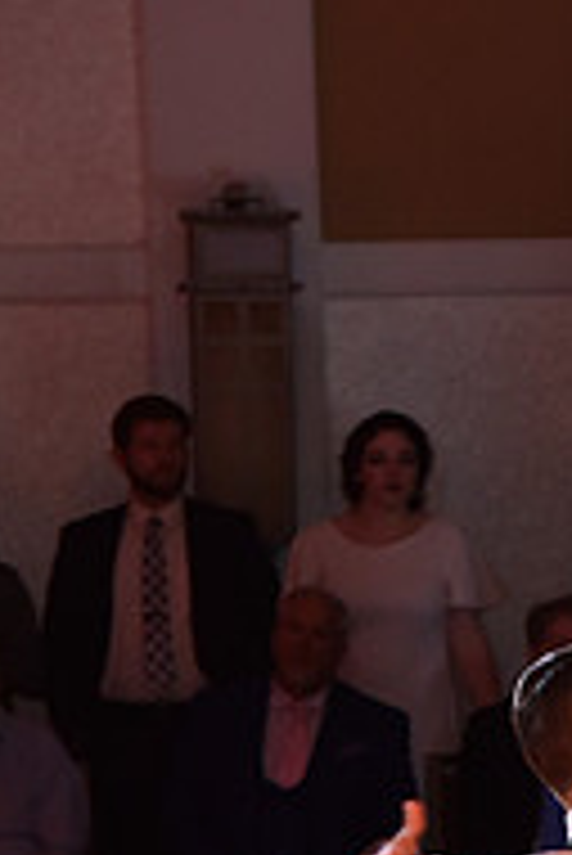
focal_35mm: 341
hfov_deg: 4.0
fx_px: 8112
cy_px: 1292
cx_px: 745
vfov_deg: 6.0
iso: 1600
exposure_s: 1/250
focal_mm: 112
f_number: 5
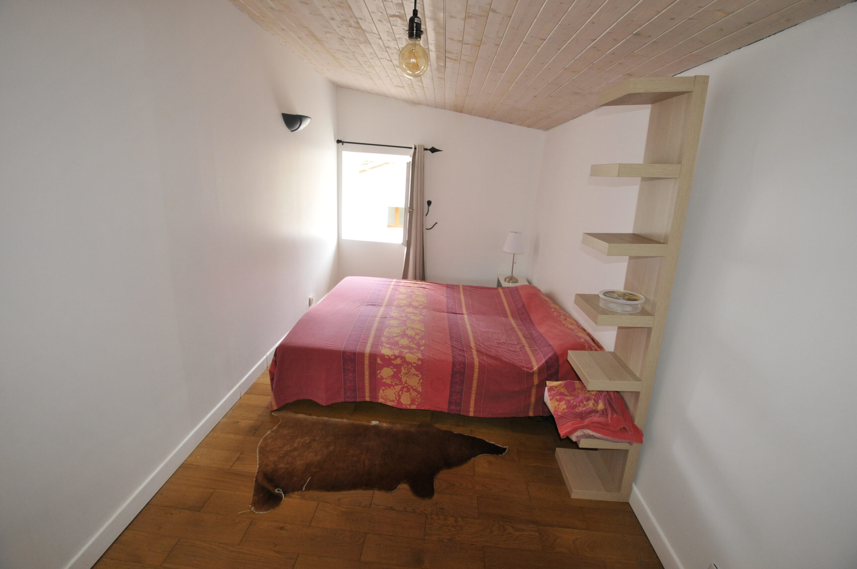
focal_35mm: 15
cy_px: 284
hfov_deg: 100.5
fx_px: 357
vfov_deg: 77.2
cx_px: 428
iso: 800
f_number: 5
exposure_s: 1/100
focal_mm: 10
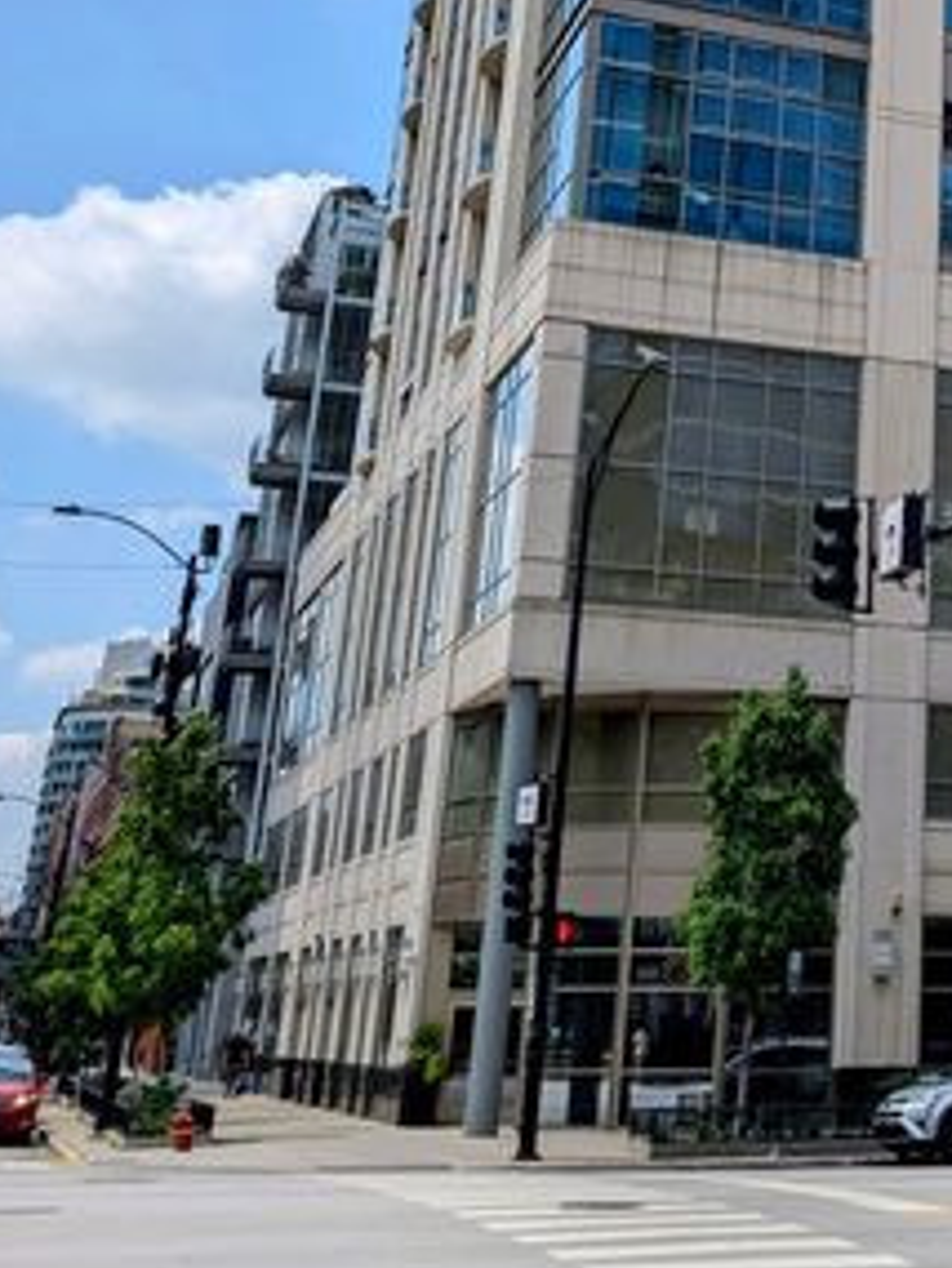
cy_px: 80
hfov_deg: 24.5
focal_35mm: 56
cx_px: 1019
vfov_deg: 32.3
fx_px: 2052
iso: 20
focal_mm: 6.9
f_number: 1.68
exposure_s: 1/1898
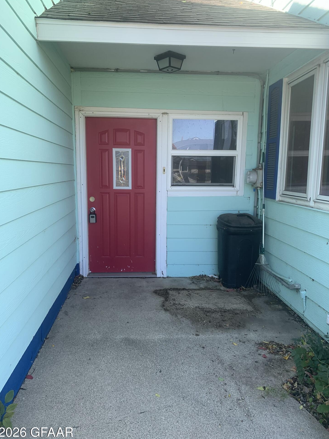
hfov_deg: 51.3
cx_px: 158
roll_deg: +0.3
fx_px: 342
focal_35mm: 27
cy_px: 225
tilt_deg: -8.7
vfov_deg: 65.3
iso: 25
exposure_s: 1/284
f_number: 1.8
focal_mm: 4.25
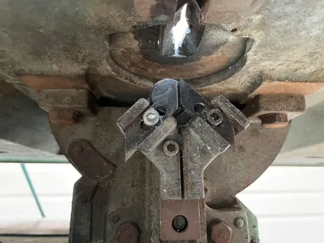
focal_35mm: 26
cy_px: 122
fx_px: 243
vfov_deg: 53.1
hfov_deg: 67.3
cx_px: 162
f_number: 1.6
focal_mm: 4.2
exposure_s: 1/30
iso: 800
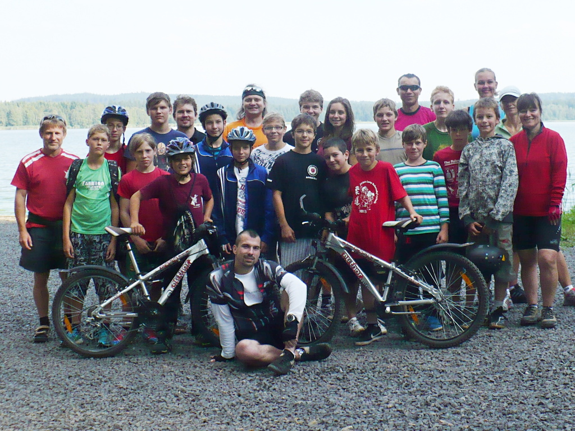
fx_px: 615
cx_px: 288
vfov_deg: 38.7
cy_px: 216
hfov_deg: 50.1
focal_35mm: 37
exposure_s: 1/640
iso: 100
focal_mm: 6.1
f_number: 2.8
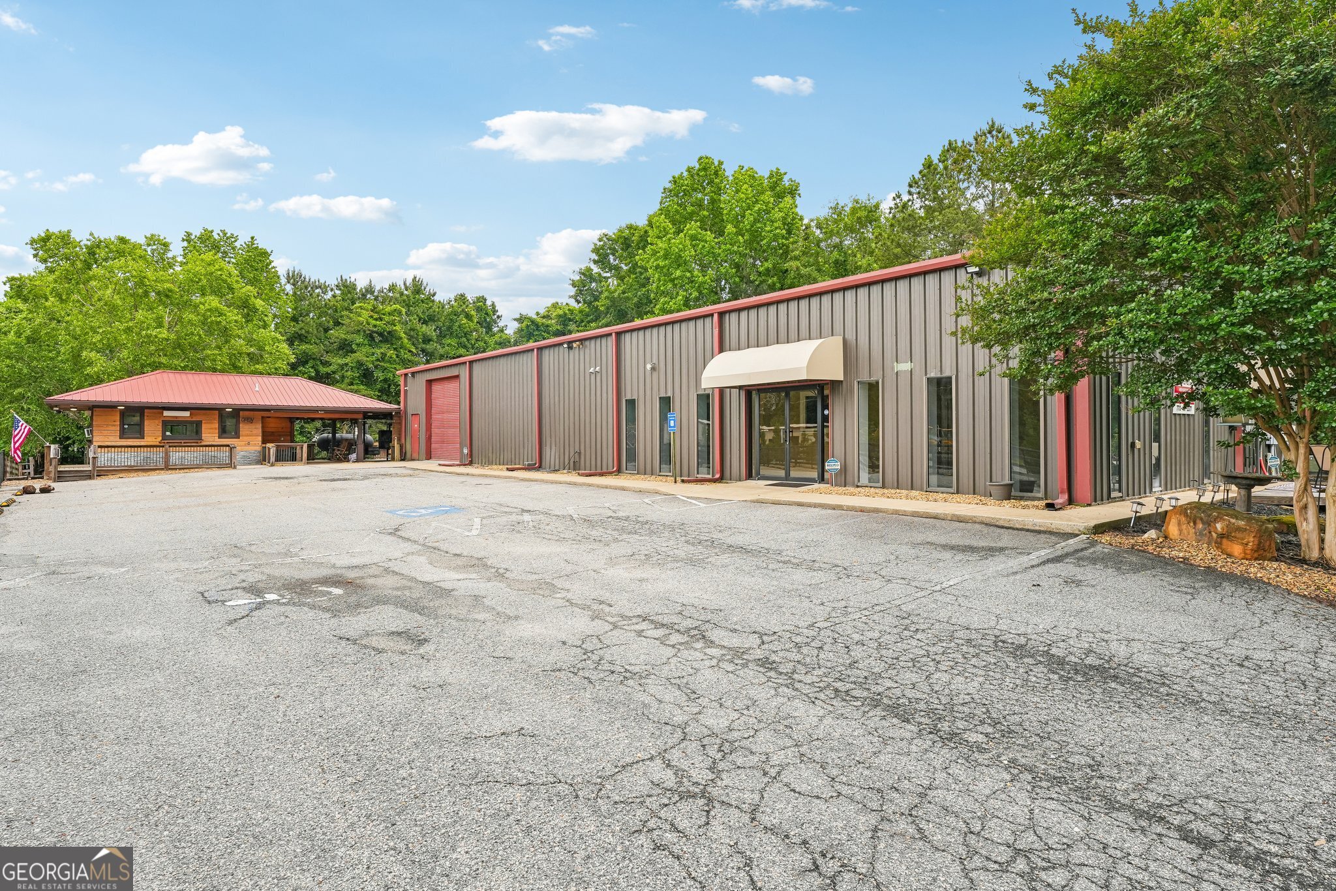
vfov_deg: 66.5
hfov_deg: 89.1
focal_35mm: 18
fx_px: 679
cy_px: 446
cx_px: 668
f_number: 8
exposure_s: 1/200
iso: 320
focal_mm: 18.3
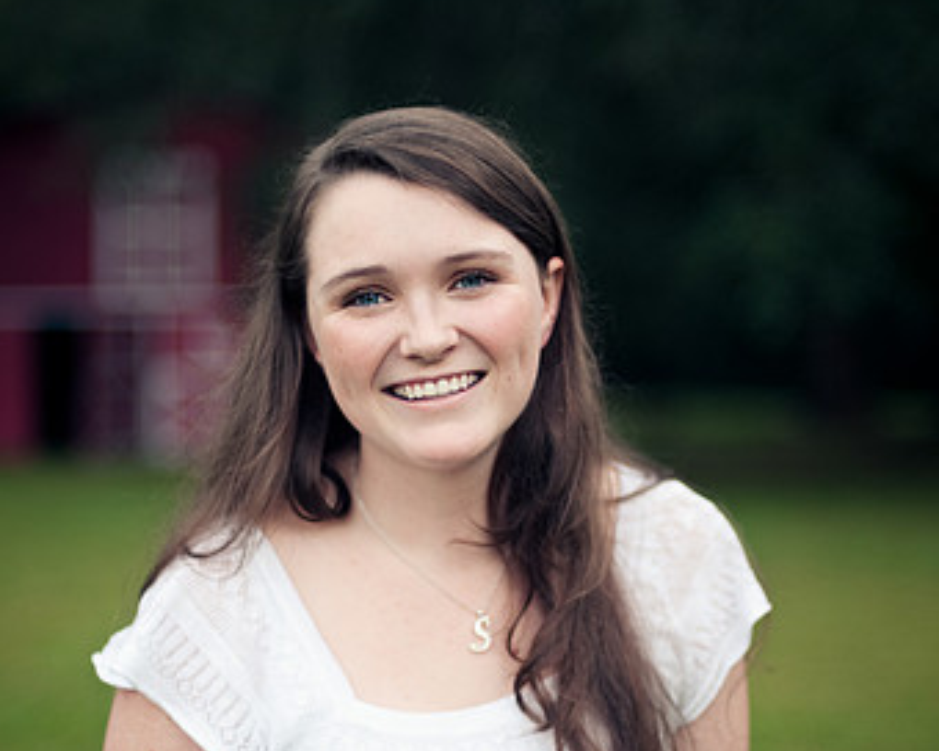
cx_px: 458
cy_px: 436
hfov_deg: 23.8
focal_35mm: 80
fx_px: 2223
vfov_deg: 19.2
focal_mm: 50
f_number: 1.4
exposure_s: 1/1250
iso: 200
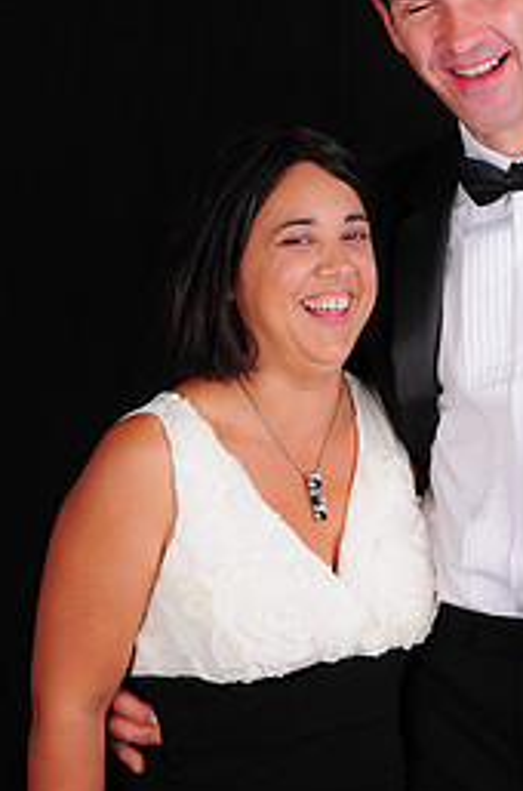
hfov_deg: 13.5
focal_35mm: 100
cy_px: 320
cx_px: 426
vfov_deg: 20.4
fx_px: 2191
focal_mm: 38
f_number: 8
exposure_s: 1/125
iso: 200
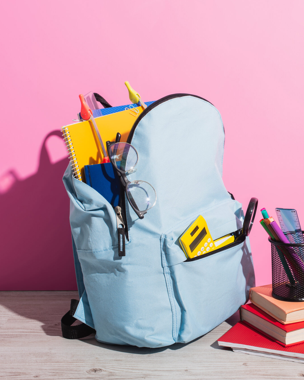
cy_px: 191
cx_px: 265
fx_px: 799
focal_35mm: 71
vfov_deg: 26.8
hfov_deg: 21.2
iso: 80
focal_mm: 50
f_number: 8
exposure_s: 1/200
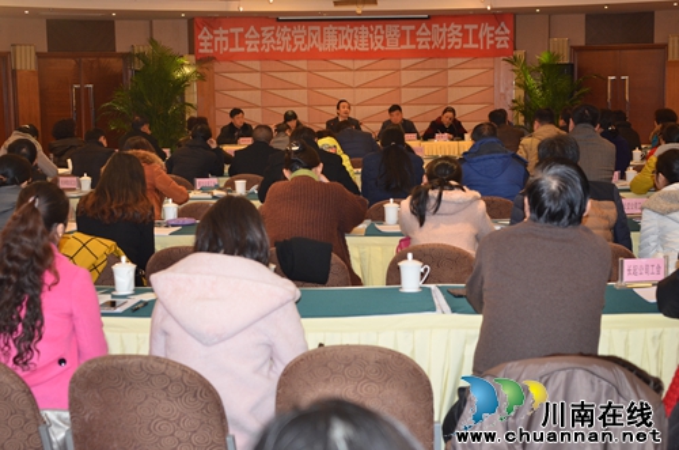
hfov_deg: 36.9
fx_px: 1016
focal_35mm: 54
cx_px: 340
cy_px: 225
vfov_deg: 24.9
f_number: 4.8
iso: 640
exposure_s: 1/60
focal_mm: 36
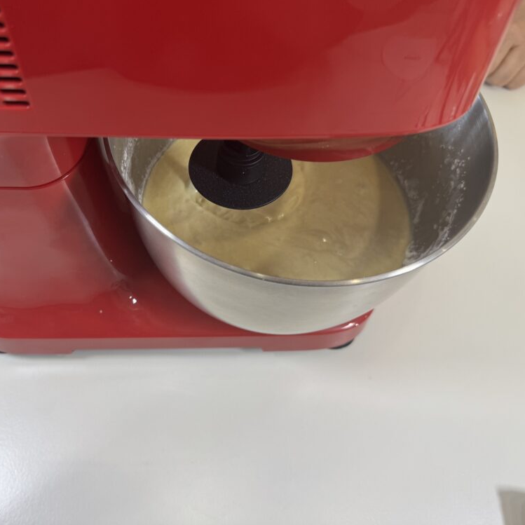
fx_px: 498
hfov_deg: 55.2
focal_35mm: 29
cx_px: 206
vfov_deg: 55.6
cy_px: 257
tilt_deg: -59.5
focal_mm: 6.76
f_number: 1.78
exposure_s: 1/100
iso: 64
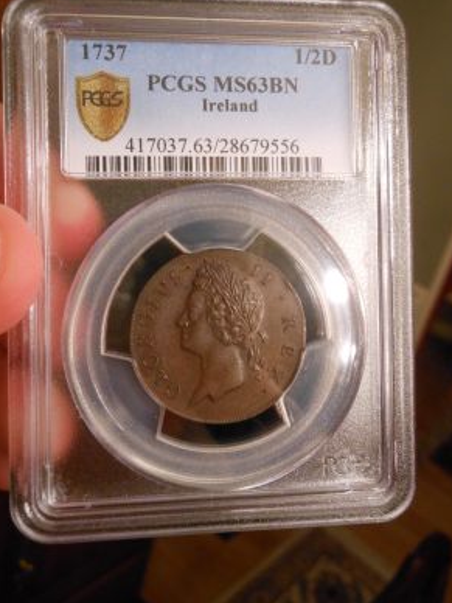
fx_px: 592
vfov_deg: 54.0
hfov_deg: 41.8
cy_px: 295
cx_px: 228
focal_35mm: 34
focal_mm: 5.9
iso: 400
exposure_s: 1/20
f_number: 4
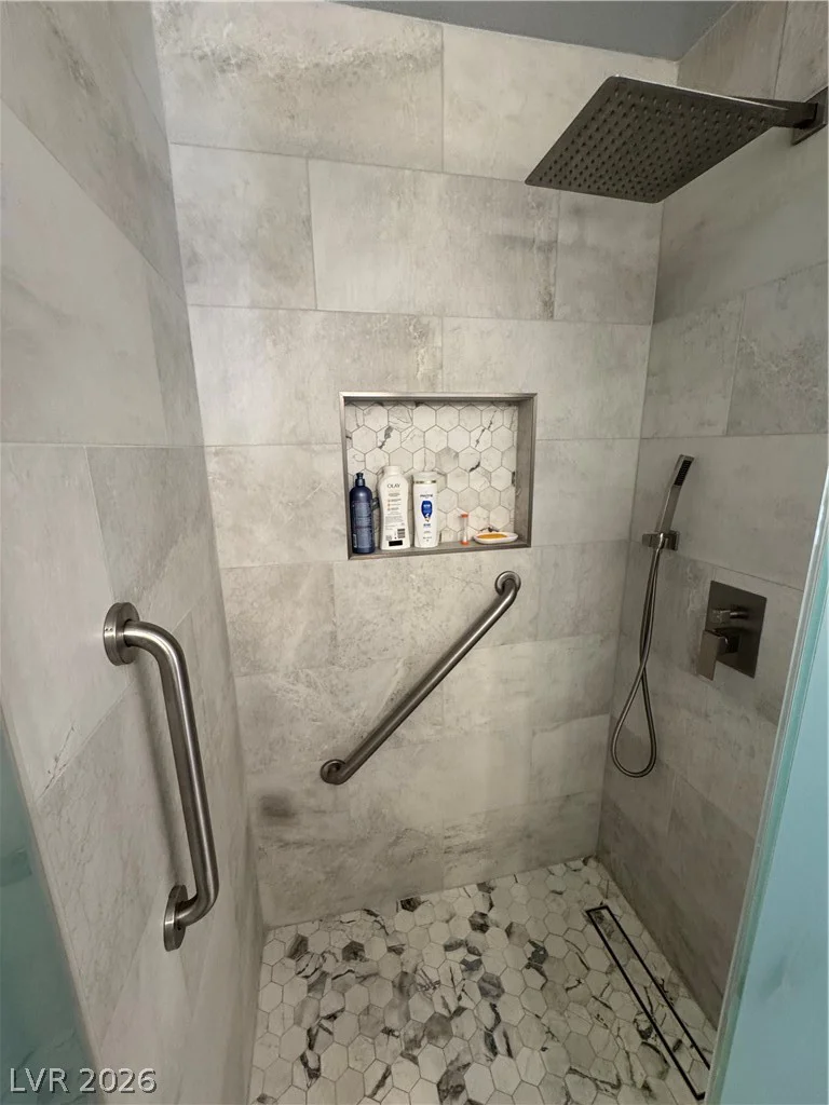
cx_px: 414
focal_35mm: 14
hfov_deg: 85.7
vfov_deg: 102.1
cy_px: 552
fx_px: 447
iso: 250
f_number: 2.2
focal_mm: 2.22
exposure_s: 1/60
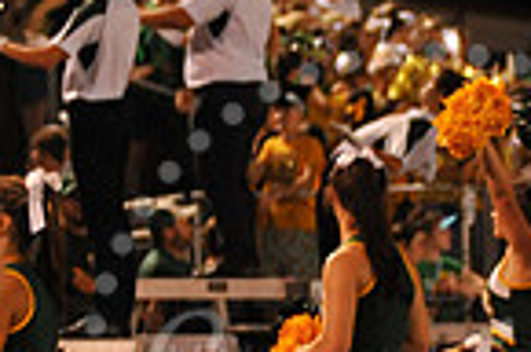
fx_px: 5063
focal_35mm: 344
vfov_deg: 4.0
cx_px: 428
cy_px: 389
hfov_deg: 6.0
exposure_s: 1/250
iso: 2000
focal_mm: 86
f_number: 2.8
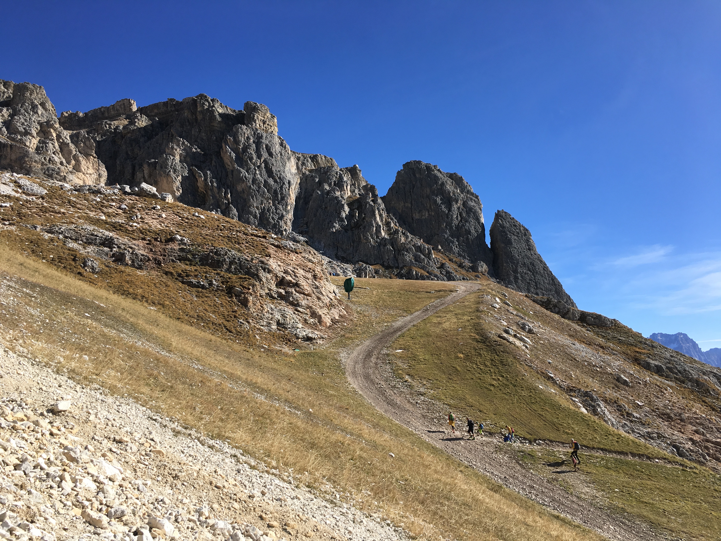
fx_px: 604
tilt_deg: +12.2
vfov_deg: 48.2
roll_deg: +4.5
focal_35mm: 29
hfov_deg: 61.7
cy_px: 270
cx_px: 360
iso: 25
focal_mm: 4.15
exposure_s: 1/1326
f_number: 2.2
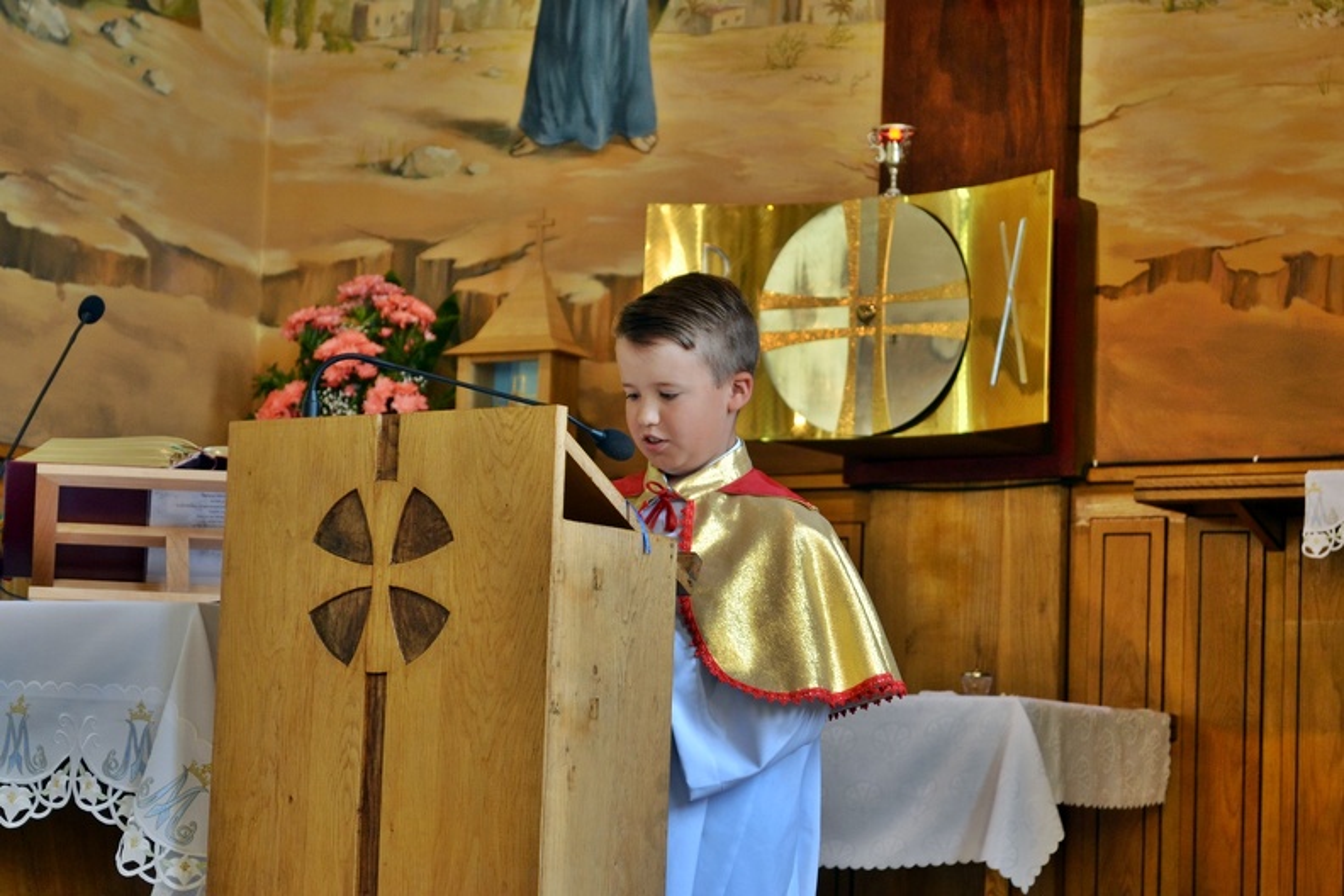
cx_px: 672
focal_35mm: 82
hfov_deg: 24.6
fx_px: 3080
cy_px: 448
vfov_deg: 16.6
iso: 400
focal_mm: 55
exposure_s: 1/20
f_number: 5.6
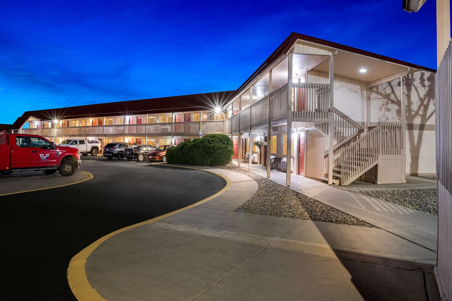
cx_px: 226
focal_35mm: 24
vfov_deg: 53.1
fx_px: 301
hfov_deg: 73.7
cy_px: 150
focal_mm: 24
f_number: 11
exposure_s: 5
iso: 1000
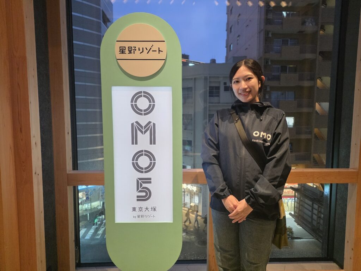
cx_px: 180
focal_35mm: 23
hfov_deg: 73.9
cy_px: 136
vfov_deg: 58.9
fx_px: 240
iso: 1000
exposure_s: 1/100
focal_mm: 6.25
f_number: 1.7
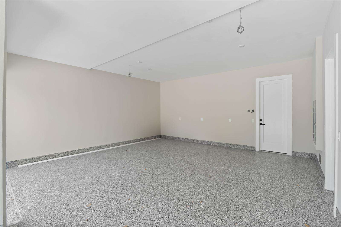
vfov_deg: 73.7
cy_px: 114
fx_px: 152
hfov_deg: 96.7
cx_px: 170
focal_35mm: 16
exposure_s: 1/25
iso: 125
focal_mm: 16
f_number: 5
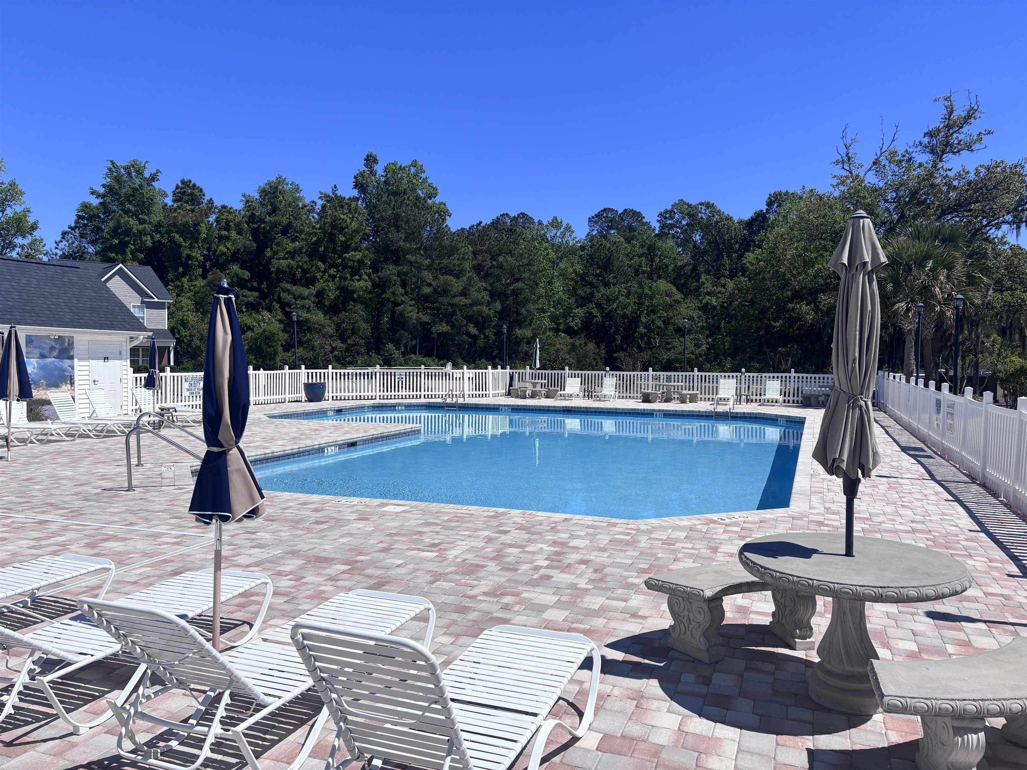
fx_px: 771
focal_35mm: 26
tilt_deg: -1.7
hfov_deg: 67.3
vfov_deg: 53.1
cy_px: 385
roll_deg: -0.4
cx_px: 514
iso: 50
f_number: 1.6
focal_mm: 5.96
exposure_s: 1/7194
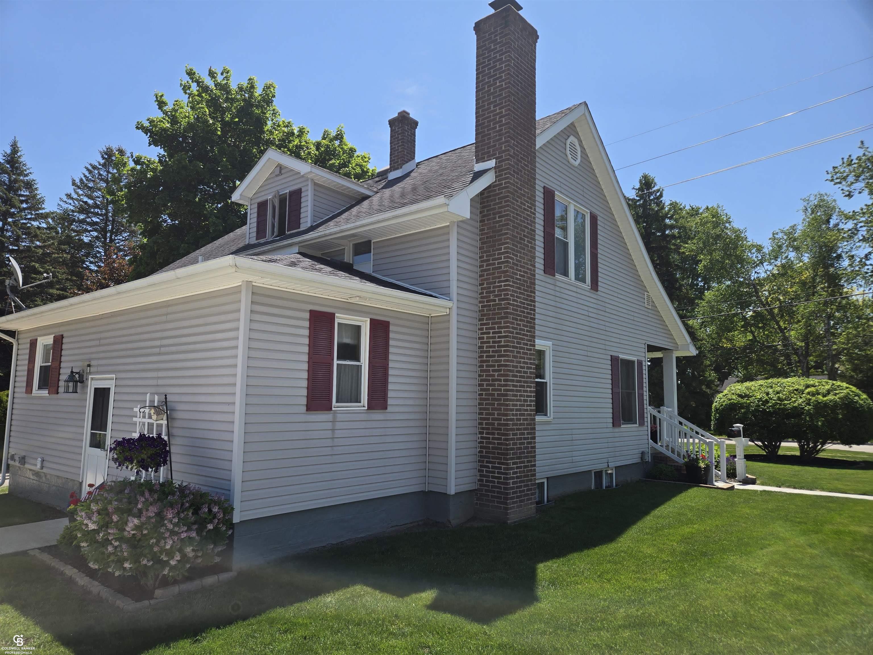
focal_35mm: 23
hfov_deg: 73.9
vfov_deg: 58.9
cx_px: 436
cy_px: 328
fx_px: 580
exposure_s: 1/1465
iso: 25
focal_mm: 5.4
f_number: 1.8
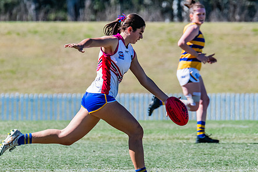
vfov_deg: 1.8
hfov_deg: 2.8
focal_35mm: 746
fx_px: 5348
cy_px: 107
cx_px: 142
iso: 800
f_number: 9
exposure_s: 1/1600
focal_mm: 420
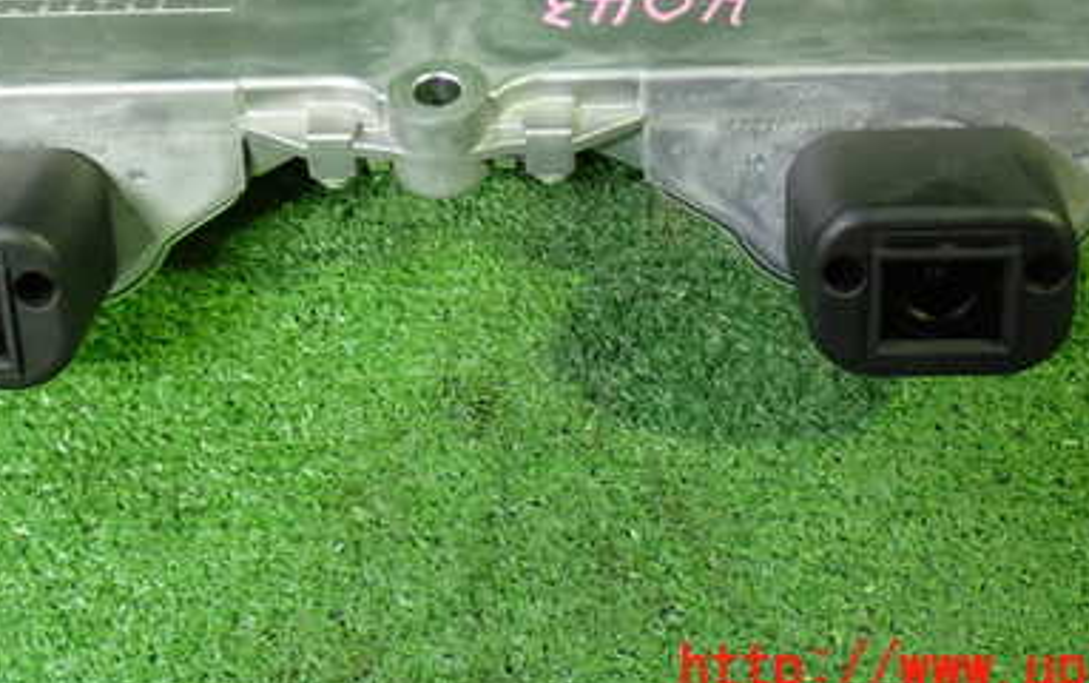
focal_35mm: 68
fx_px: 2020
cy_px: 65
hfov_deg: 30.1
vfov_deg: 18.8
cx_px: 469
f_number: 2.8
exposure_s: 1/40
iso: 640
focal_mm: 7.31
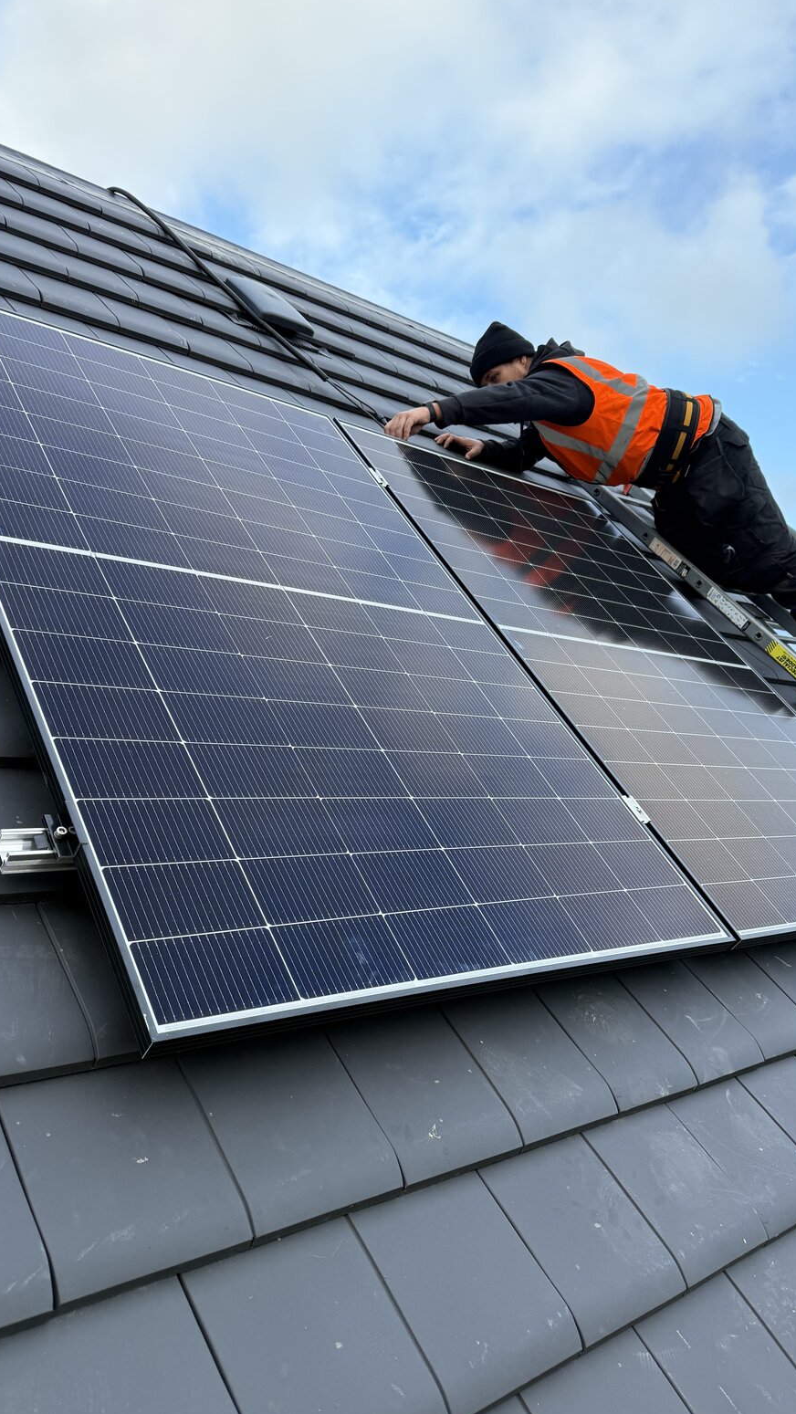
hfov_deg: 42.9
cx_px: 435
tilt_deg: +5.2
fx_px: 1013
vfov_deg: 69.8
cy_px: 711
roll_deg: +0.0
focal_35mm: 27
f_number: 1.78
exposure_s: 1/1005
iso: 100
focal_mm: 6.76
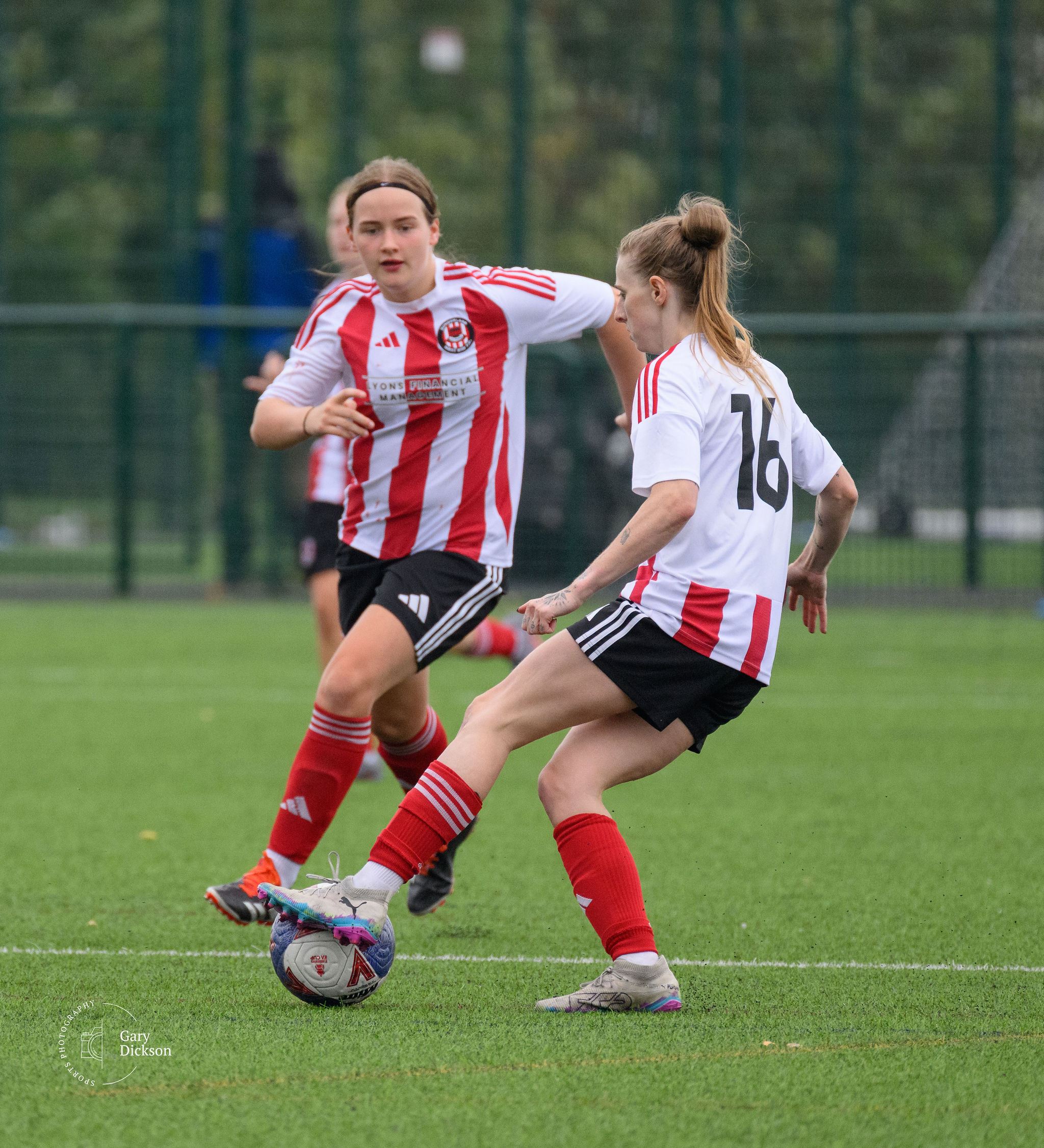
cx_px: 394
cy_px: 506
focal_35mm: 702
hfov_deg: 2.4
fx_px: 25195
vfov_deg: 2.6
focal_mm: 400
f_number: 5.6
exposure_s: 1/1250
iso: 2200
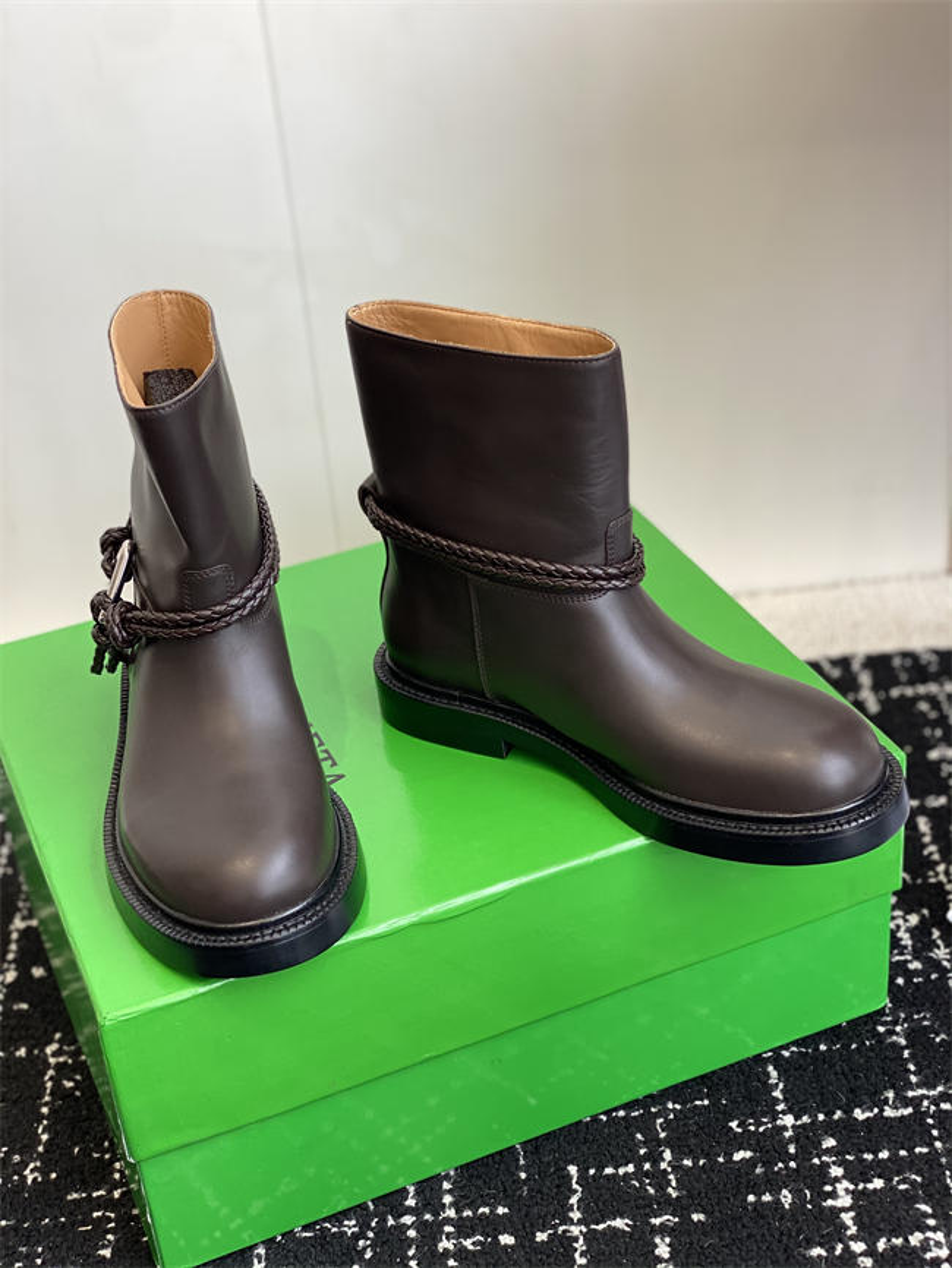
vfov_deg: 36.8
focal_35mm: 52
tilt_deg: -29.8
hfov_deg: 28.0
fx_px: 1906
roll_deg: +5.4
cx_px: 476
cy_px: 634
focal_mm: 6
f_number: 2
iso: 50
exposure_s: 1/122
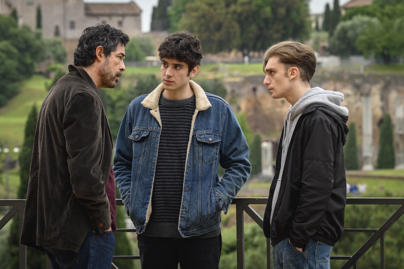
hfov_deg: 12.8
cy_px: 134
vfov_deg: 8.6
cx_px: 202
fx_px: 1794
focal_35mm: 160
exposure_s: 1/200
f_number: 8
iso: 640
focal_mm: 160
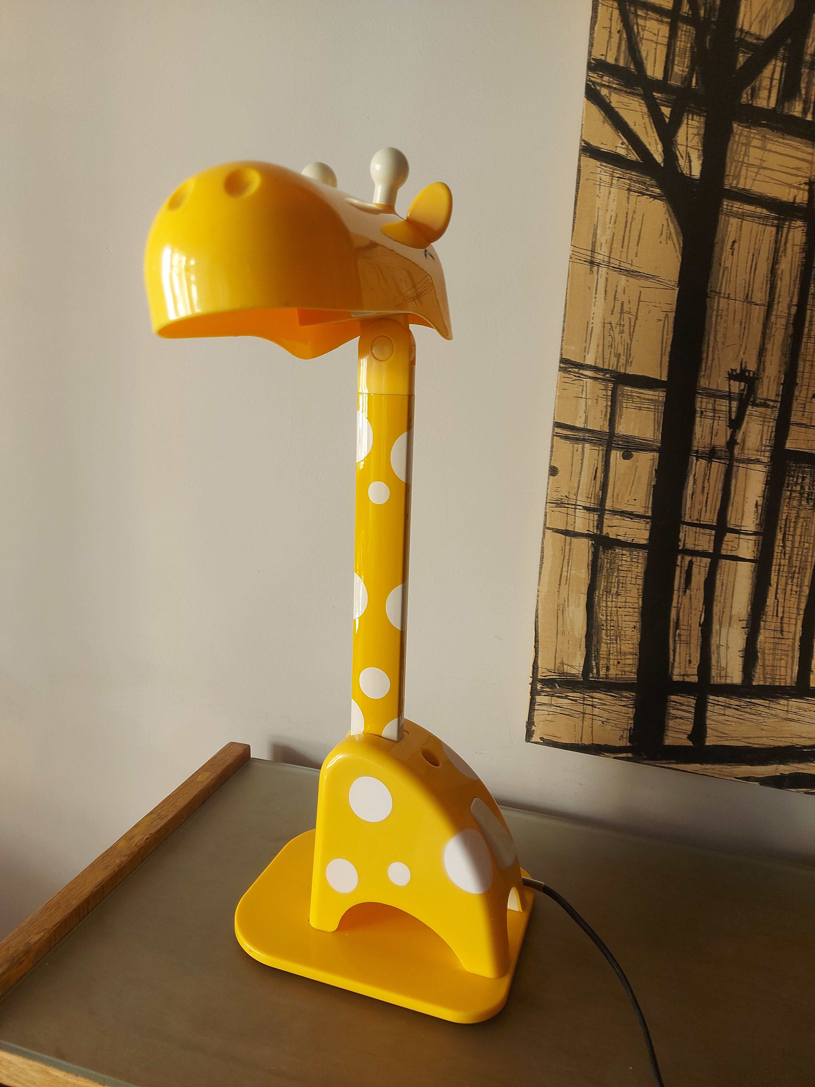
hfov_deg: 56.8
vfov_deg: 71.6
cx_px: 408
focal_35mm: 24
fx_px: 753
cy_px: 544
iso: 80
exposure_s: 1/50
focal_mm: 5.23
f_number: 1.8
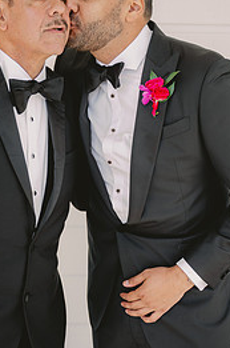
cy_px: 169
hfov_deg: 16.8
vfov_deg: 25.1
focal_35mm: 81
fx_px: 779
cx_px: 95
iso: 50
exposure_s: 1/250
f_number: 2.8
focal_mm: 47
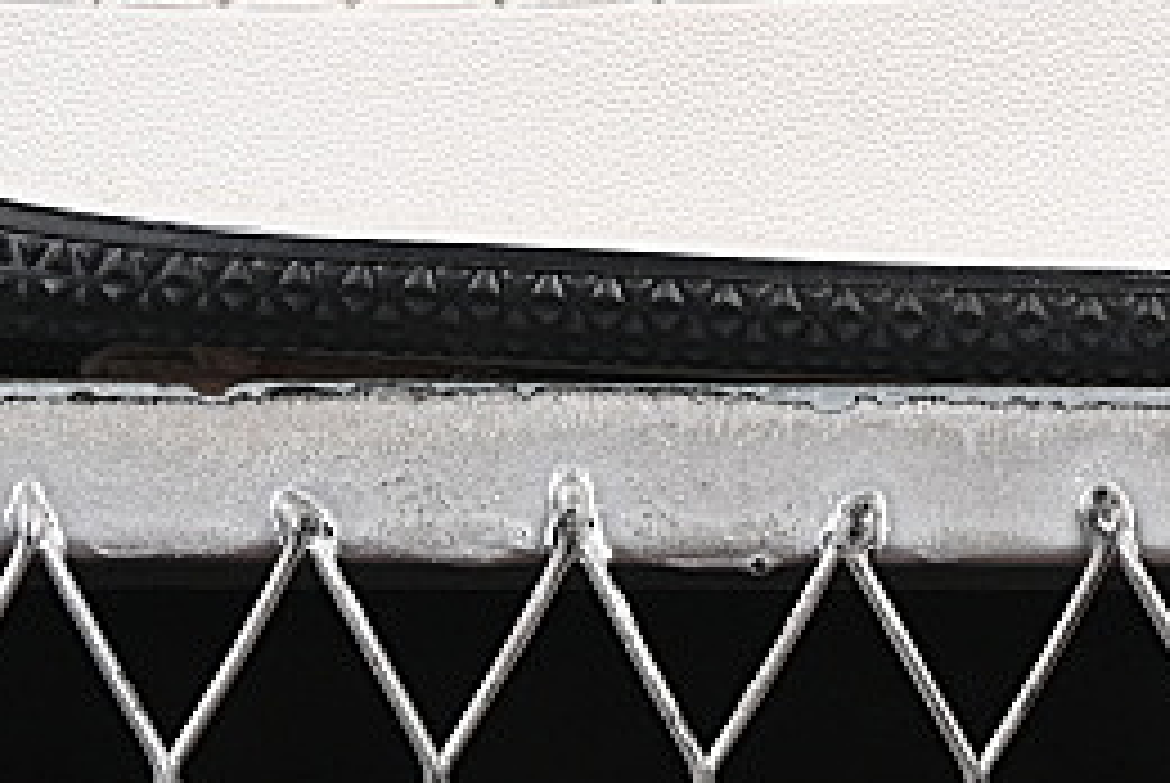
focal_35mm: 311
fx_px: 10119
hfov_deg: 6.6
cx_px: 963
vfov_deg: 4.4
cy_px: -626
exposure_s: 1/60
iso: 160
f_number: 7.1
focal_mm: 50
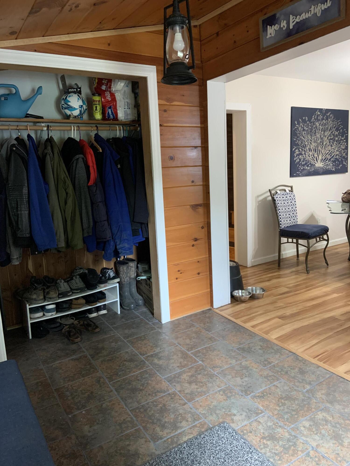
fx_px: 351
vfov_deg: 67.3
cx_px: 175
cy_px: 233
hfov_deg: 53.1
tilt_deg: -8.8
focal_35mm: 26
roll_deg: +2.7
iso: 320
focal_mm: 4.25
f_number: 1.8
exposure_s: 1/40
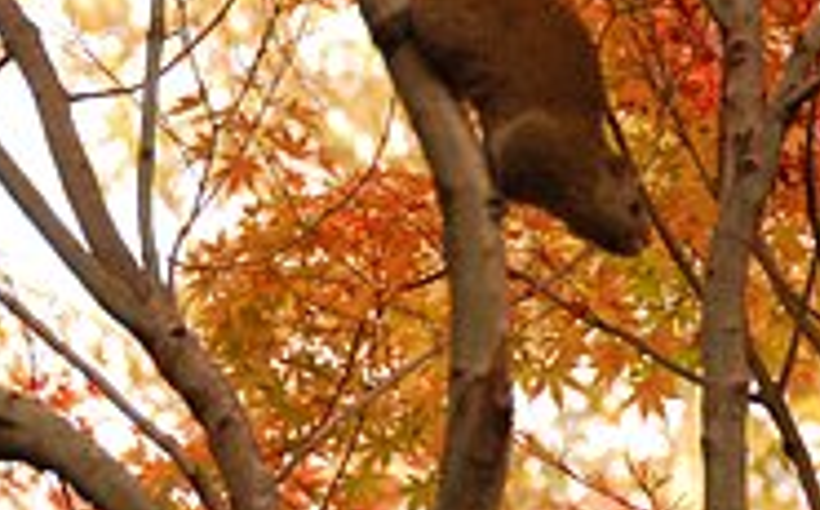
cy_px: 220
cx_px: 576
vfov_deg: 2.9
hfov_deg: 4.7
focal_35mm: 445
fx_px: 9939
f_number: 5.6
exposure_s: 1/160
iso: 800
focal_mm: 105
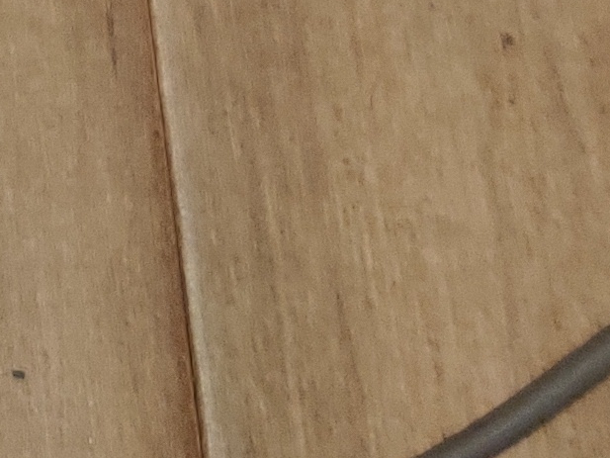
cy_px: -424
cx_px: -546
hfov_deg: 10.5
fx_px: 3084
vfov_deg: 8.1
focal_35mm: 175
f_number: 1.65
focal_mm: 4.75
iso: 1250
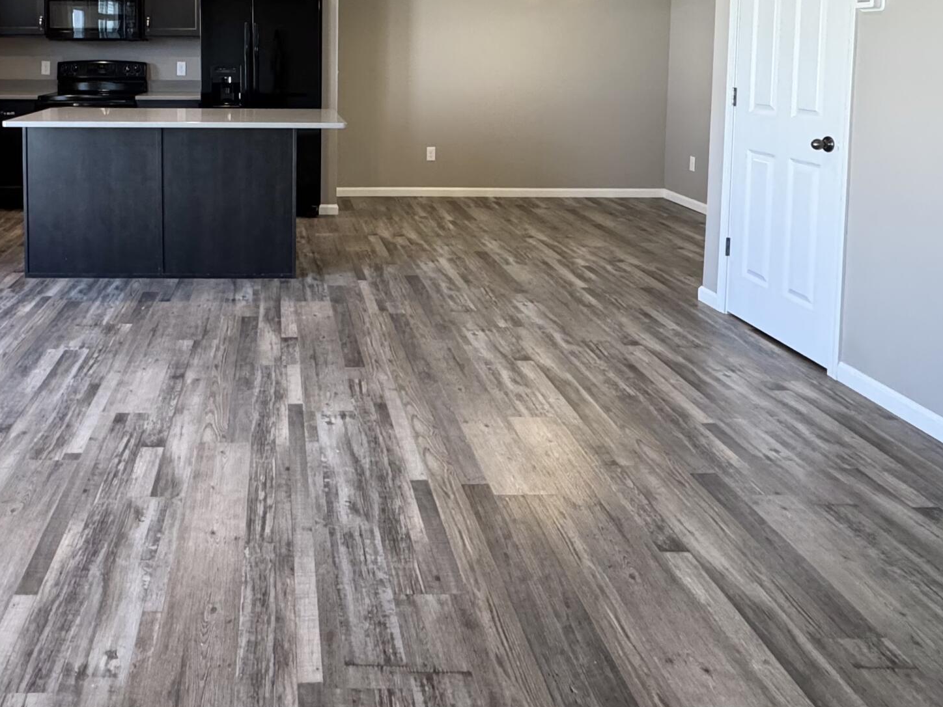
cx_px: 283
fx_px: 790
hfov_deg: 59.6
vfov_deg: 44.9
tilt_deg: -4.7
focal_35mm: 29
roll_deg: -0.7
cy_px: 104
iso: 250
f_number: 2.2
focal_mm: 2.22
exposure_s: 1/120
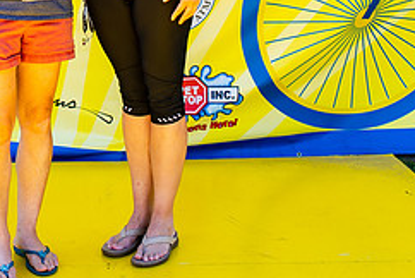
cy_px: -50
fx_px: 1166
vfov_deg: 13.3
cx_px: 113
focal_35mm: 101
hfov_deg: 20.1
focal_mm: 35
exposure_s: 1/200
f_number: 2.8
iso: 100
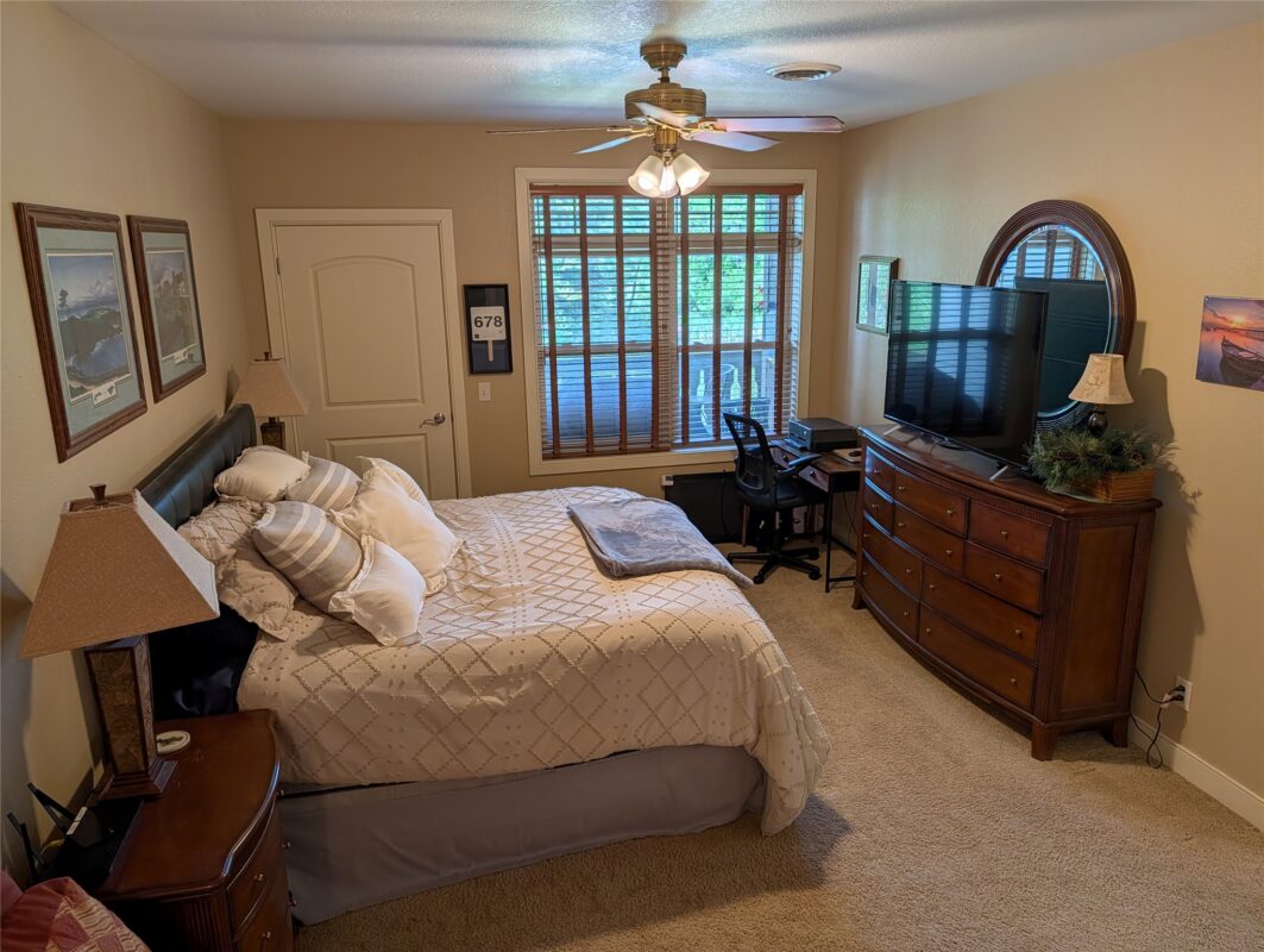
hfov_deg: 71.5
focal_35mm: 24
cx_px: 632
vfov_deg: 56.9
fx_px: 877
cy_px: 476
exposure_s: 1/297
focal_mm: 6.9
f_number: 1.68
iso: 20
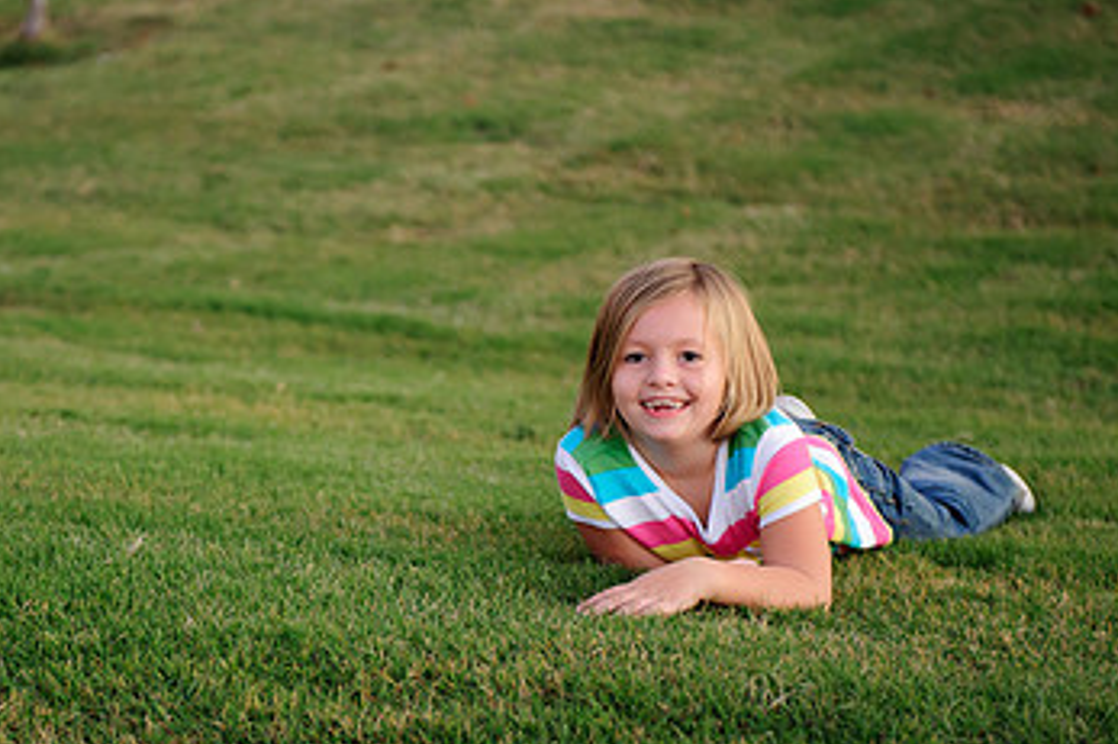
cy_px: 541
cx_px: 361
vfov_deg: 11.7
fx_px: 3632
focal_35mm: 117
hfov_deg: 17.5
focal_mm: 70
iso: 1000
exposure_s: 1/80
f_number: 2.8
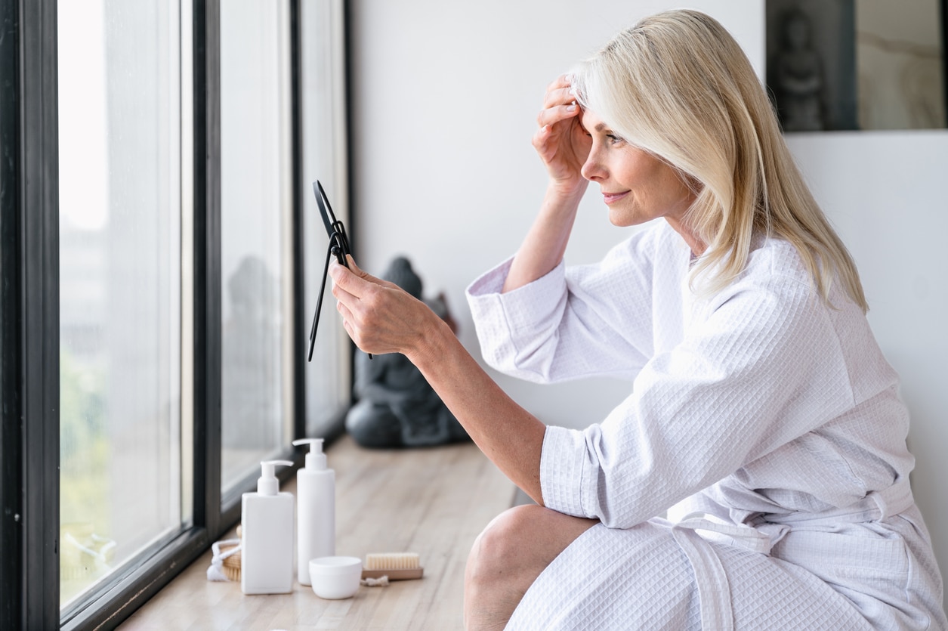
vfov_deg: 19.4
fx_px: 1842
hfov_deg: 28.9
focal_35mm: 70
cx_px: 474
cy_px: 316
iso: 100
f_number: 2.8
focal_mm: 70
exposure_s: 1/200
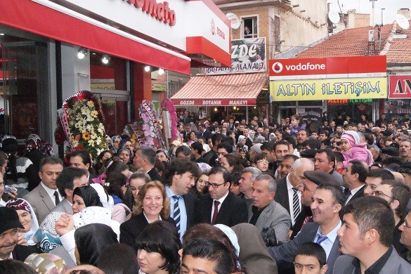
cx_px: 209
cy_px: 135
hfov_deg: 48.5
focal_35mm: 40
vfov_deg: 33.4
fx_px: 457
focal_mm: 26
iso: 3200
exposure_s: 1/160
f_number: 16
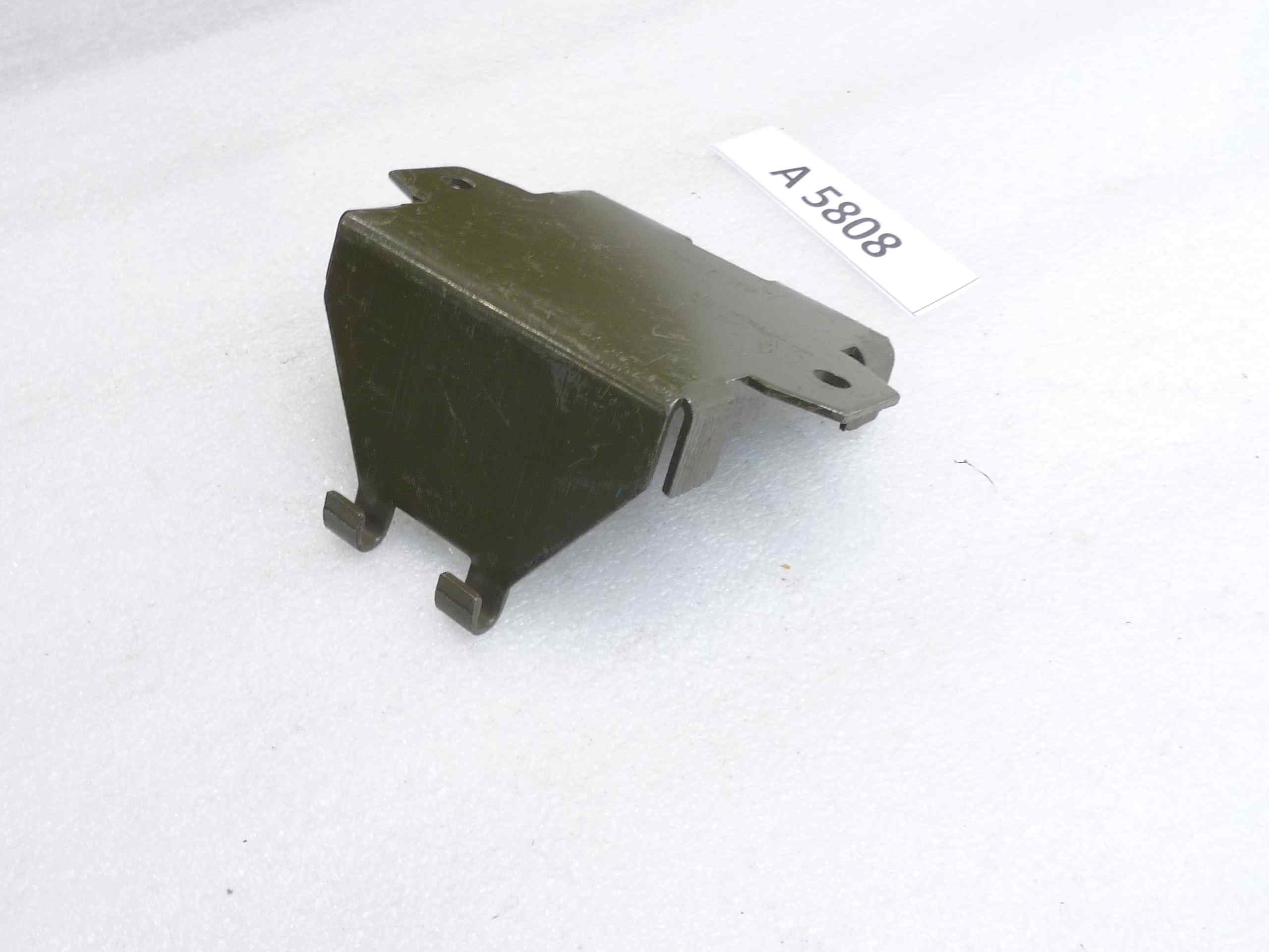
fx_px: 1393
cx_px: 634
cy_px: 476
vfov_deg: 37.7
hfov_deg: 49.0
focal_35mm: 38
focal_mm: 4.4
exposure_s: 1/13
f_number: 3.3
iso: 80
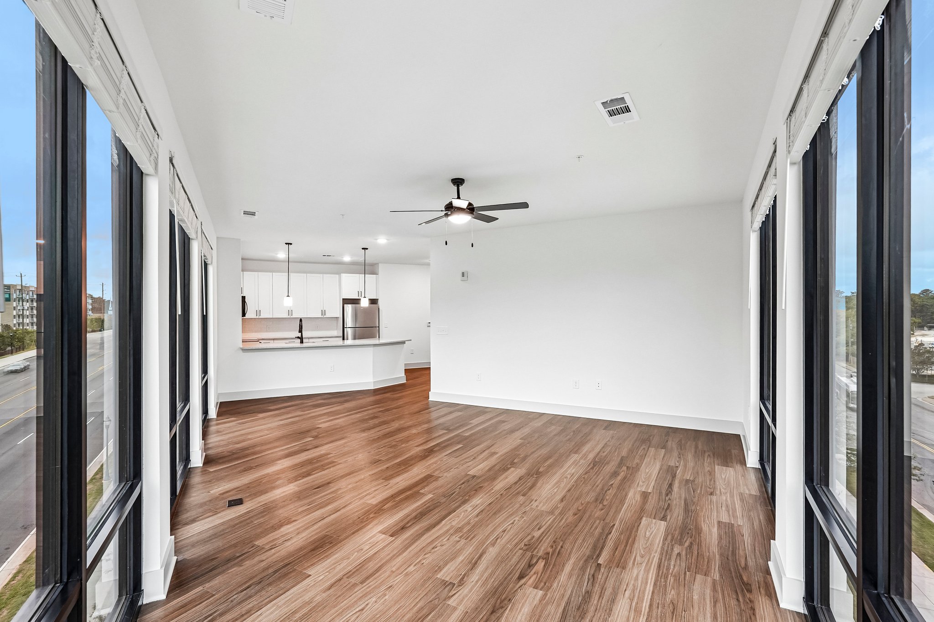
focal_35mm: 16
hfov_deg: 96.7
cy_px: 311
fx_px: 415
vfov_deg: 73.7
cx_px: 467
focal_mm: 16
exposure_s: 1/25
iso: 800
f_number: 8
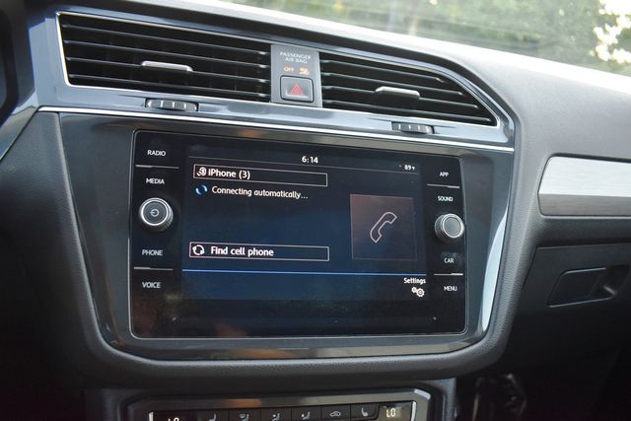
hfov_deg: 67.4
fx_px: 473
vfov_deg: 48.0
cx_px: 316
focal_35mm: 27
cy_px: 210
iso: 800
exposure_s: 1/200
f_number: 3.5
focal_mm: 18
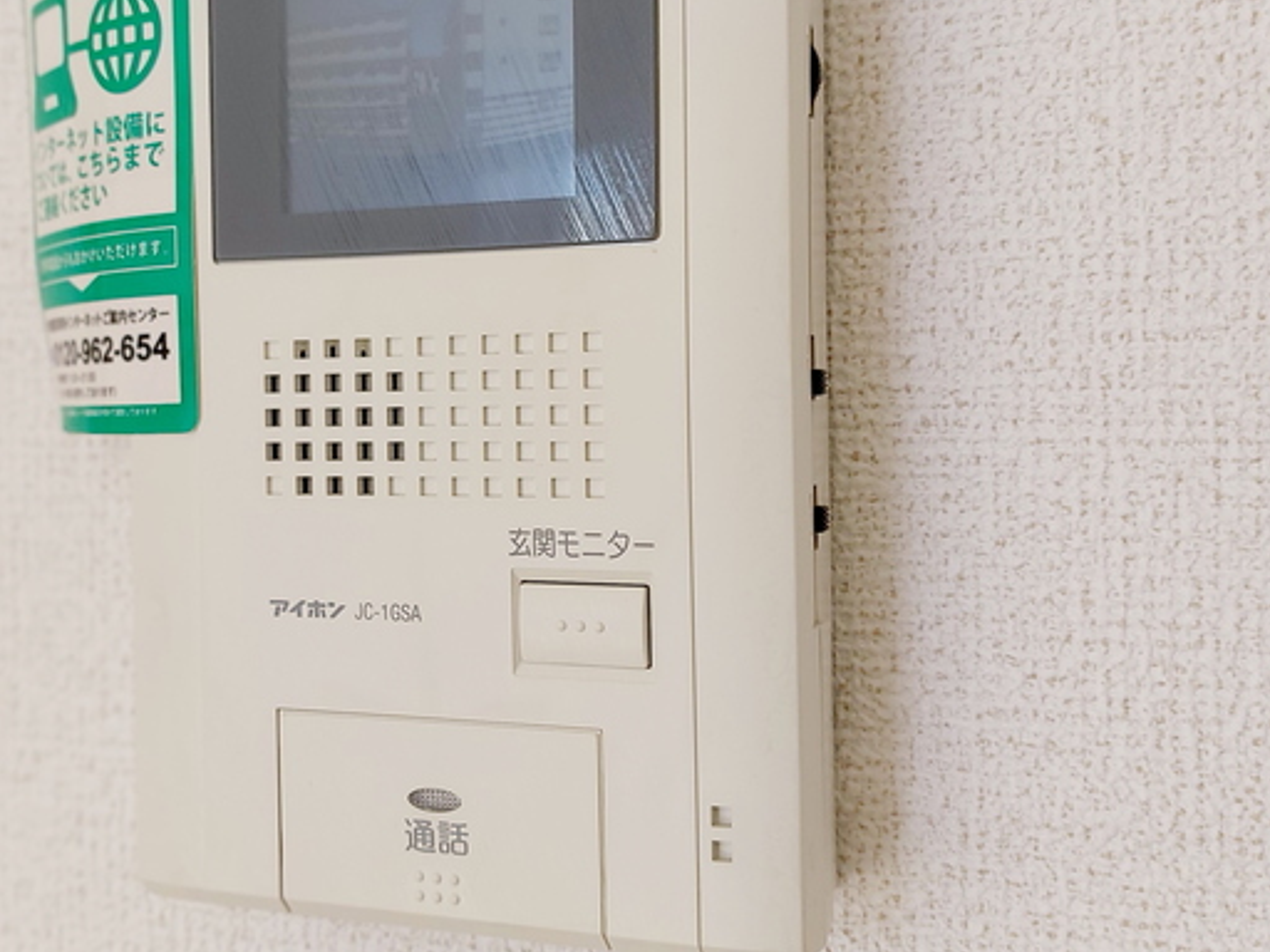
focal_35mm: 45
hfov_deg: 41.7
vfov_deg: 32.1
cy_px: 397
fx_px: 1651
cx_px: 461
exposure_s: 1/120
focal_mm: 5.23
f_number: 1.8
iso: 32
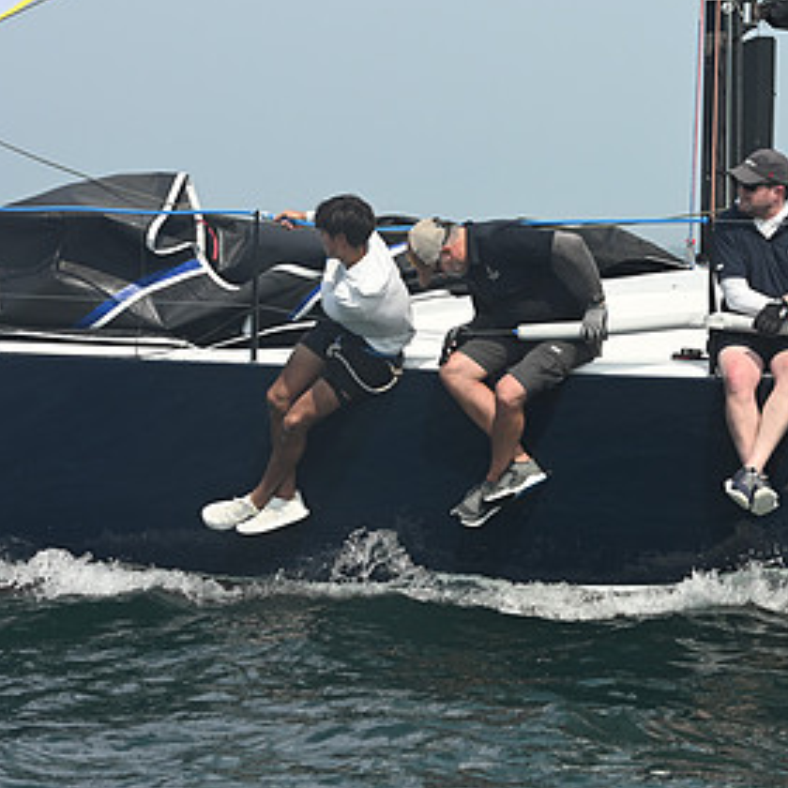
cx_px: 695
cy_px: 305
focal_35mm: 141
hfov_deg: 12.3
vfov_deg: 12.4
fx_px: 3631
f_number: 7.1
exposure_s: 1/1250
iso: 320
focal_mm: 80
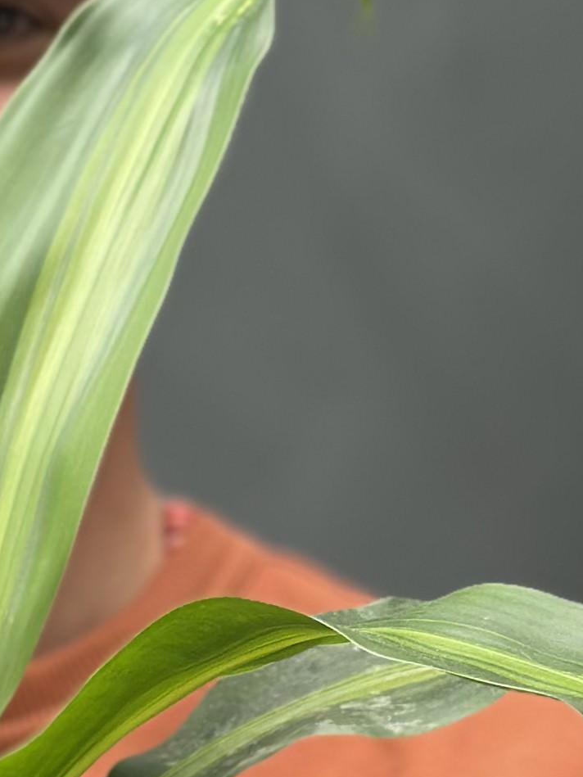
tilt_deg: -7.7
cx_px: -111
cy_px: 1110
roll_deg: -1.7
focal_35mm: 204
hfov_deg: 7.2
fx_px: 4580
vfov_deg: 9.5
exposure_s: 1/136
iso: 80
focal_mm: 6.86
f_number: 1.78
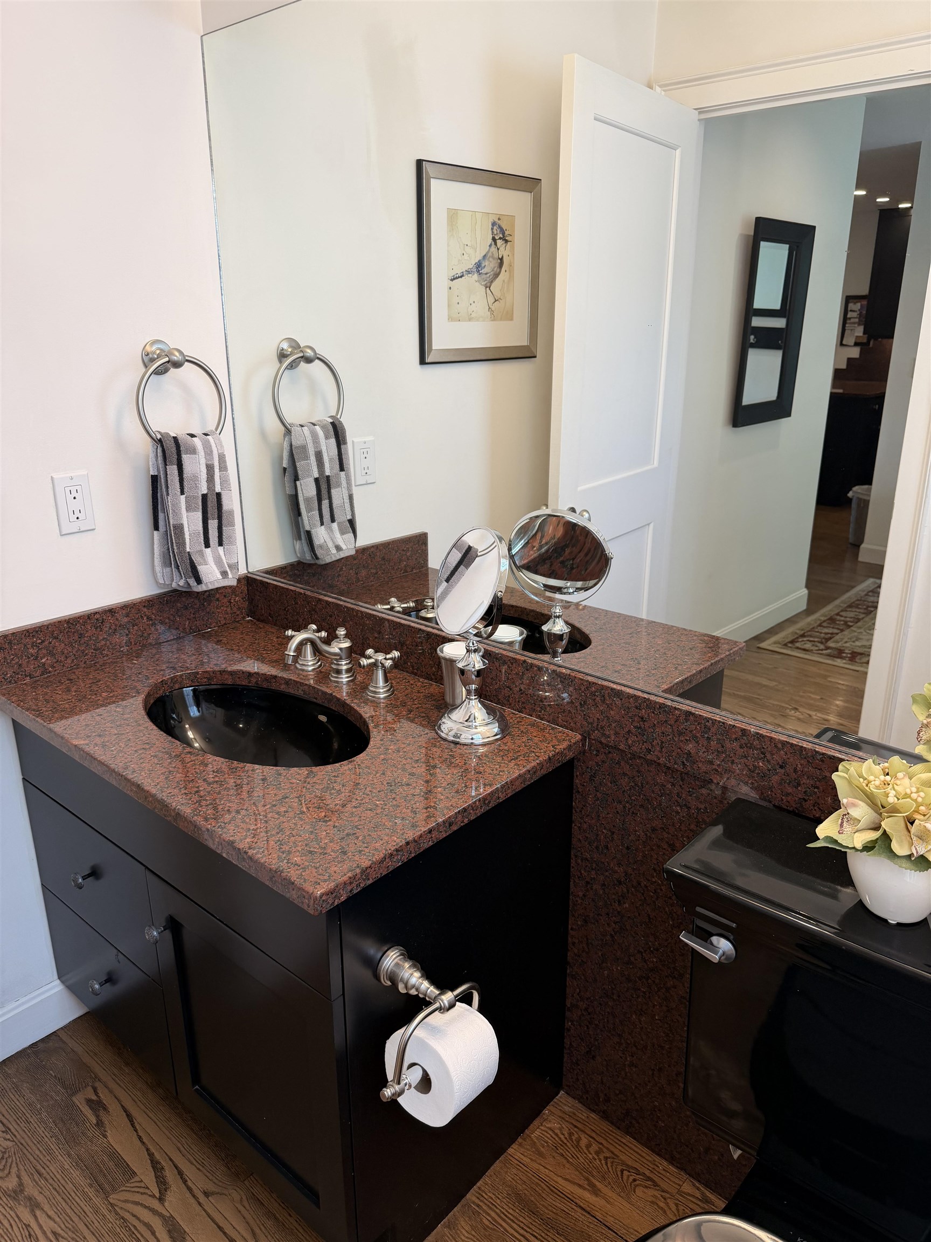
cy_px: 621
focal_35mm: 24
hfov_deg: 56.8
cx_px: 466
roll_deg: -1.1
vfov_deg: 71.6
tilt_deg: -19.7
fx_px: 861
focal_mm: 6.76
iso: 125
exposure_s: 1/120
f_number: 1.78
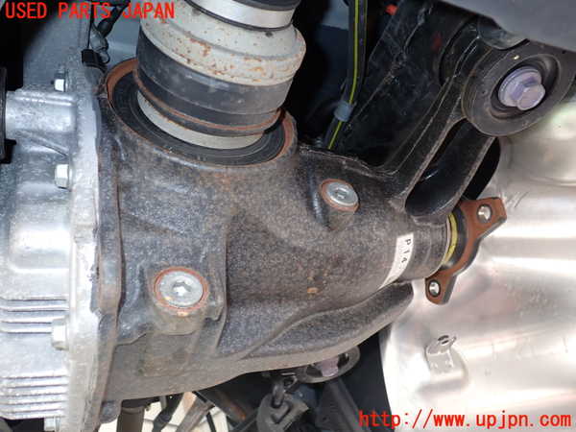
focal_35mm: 30
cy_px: 216
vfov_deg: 46.8
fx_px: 499
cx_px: 288
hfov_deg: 60.0
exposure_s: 1/60
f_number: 2.3
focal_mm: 5.4
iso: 100
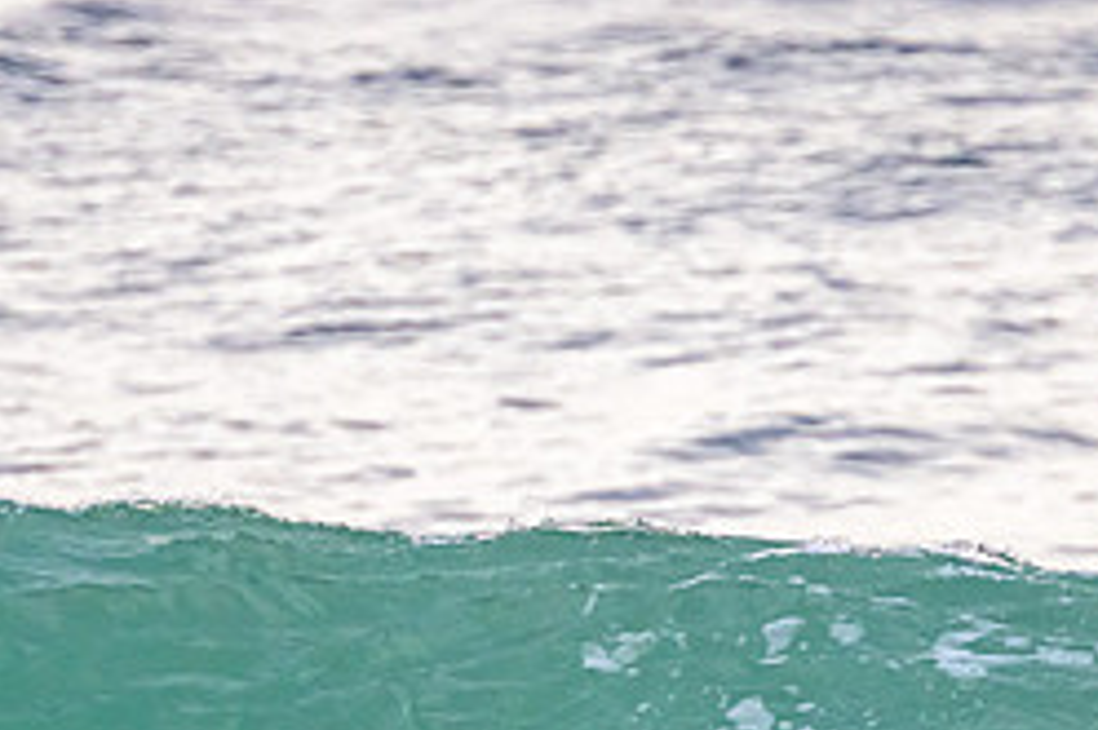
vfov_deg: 1.0
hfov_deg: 1.5
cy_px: 841
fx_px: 42792
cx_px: 394
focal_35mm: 1404
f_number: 5.6
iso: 1000
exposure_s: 1/2500
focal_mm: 400
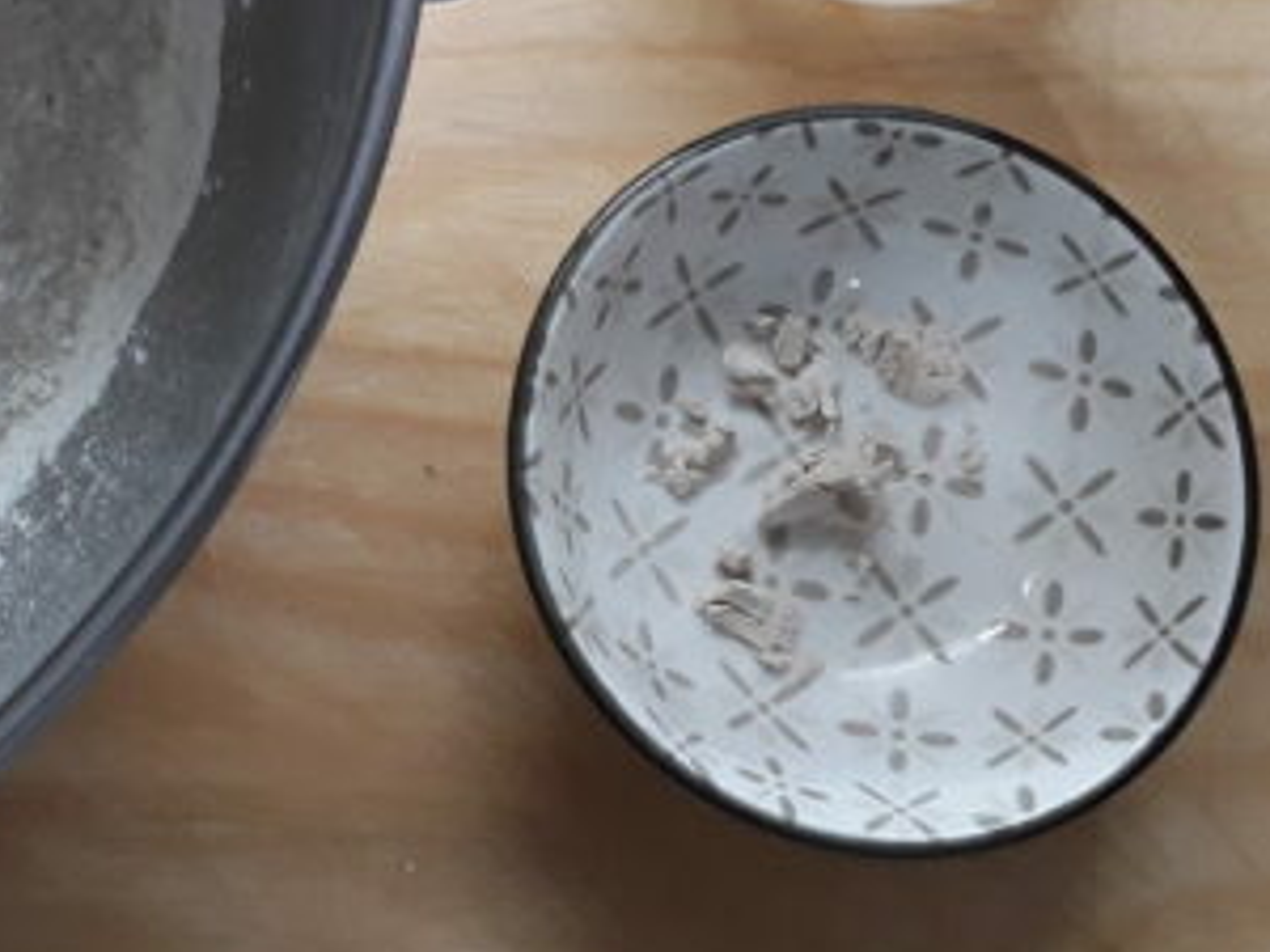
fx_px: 2311
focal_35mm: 63
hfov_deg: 29.8
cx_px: 207
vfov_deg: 22.7
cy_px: 87
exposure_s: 1/33
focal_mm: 2.91
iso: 64
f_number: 1.9
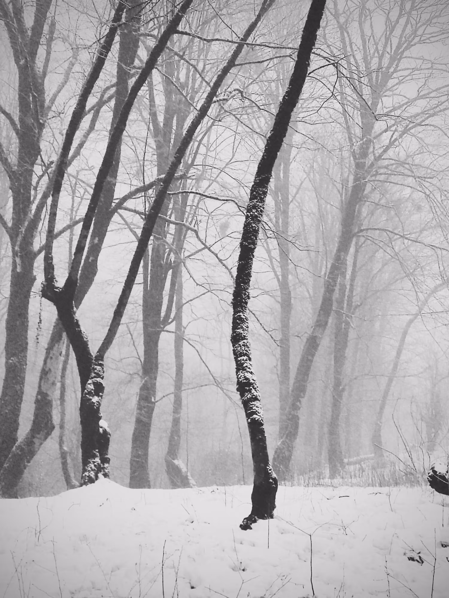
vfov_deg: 37.5
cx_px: 224
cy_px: 299
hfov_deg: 28.6
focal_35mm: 51
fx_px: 882
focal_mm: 4.74
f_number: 1.79
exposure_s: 1/17
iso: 2540
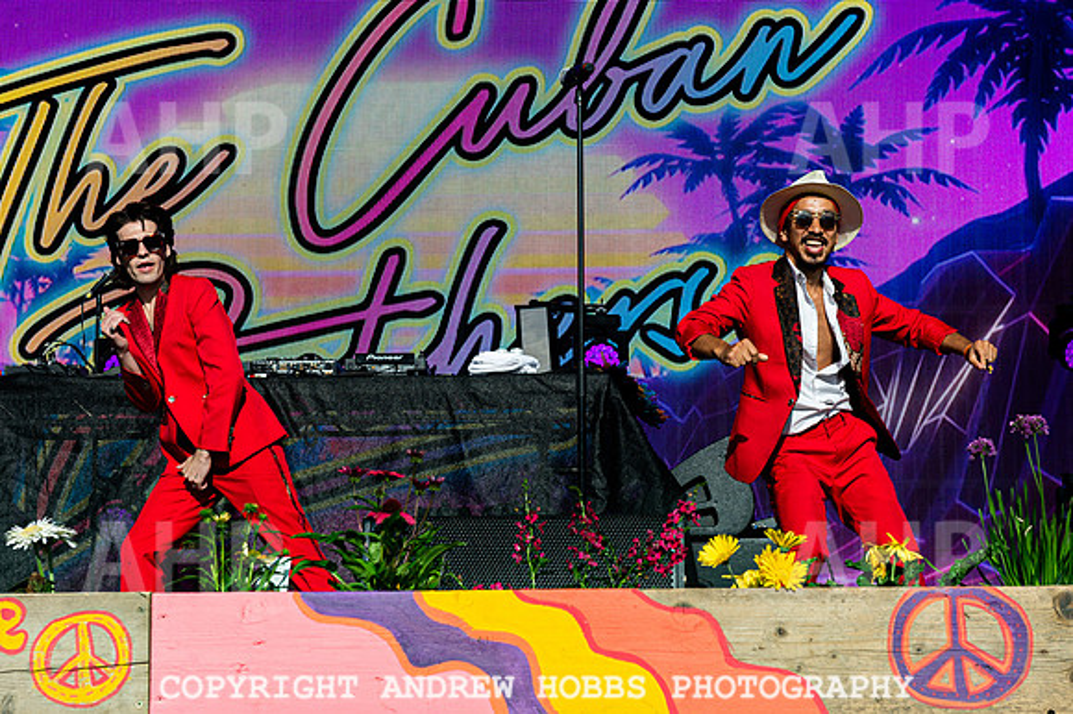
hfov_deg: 25.5
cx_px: 582
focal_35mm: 80
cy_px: 387
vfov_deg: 17.1
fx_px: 2374
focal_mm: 70
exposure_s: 1/1000
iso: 500
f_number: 10
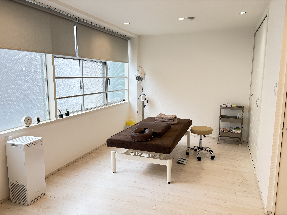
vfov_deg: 53.1
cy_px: 108
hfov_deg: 67.3
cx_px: 144
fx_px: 216
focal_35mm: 26
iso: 80
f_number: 1.6
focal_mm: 5.96
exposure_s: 1/60
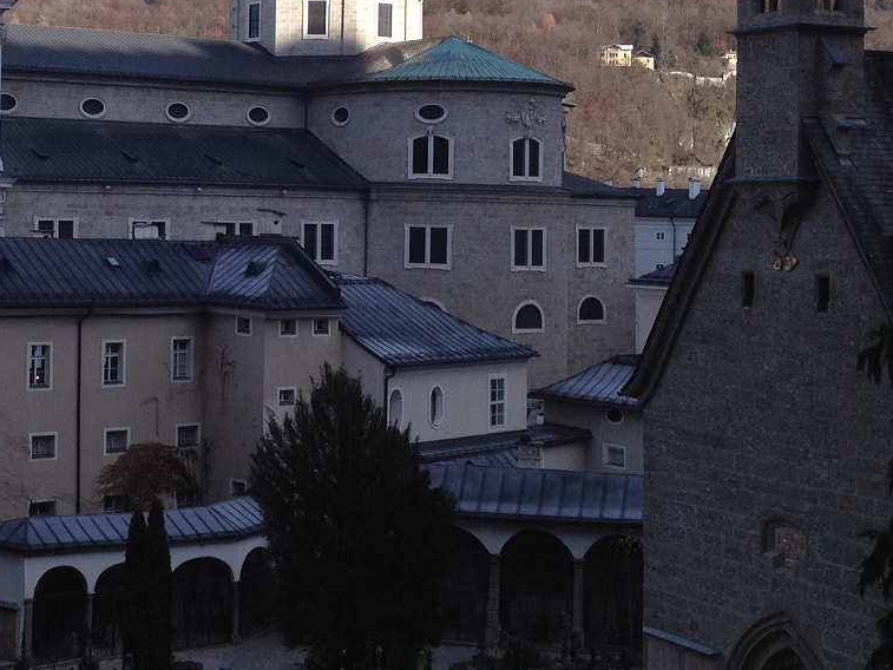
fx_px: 1909
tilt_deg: -0.2
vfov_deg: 19.7
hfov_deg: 25.6
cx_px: 120
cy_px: 129
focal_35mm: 74
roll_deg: -0.6
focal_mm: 4.28
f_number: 2.4
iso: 50
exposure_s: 1/1004
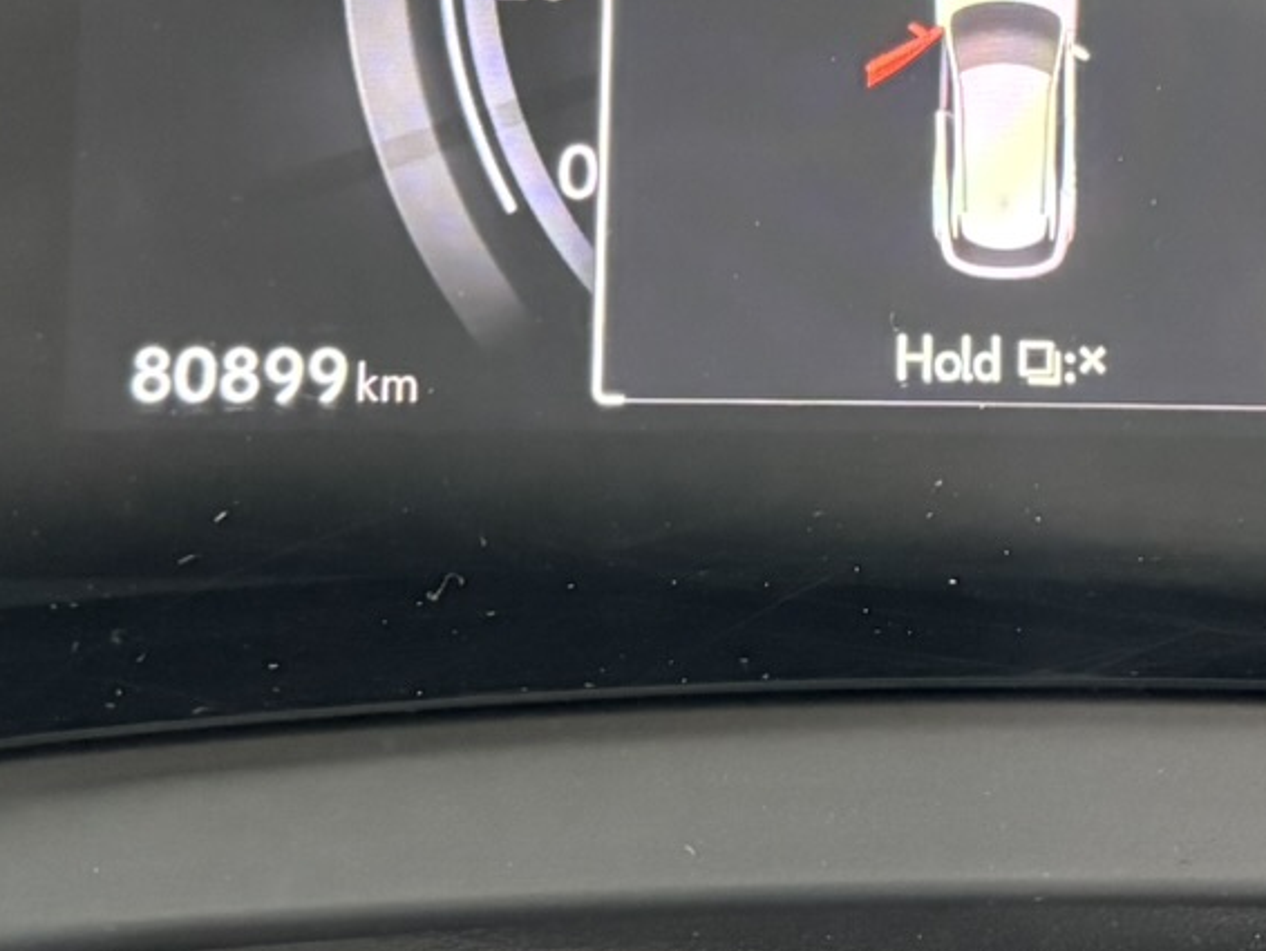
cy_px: -143
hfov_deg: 20.8
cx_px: 834
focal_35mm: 94
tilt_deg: -16.0
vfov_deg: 15.3
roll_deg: -3.8
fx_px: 3439
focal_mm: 5.96
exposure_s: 1/36
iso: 640
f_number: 1.6
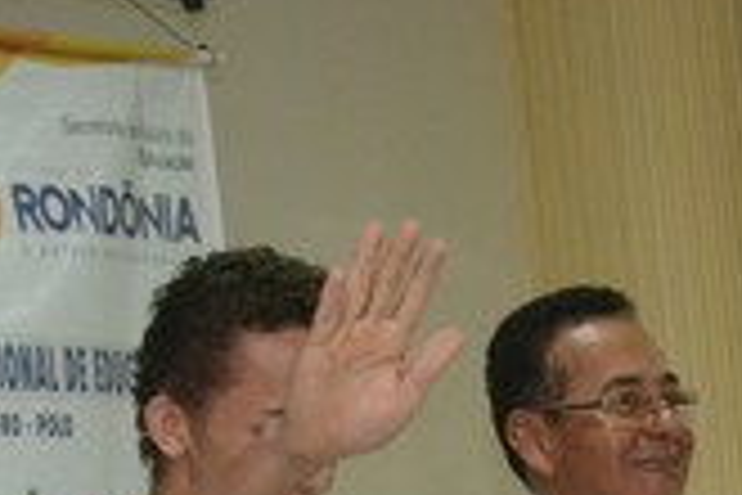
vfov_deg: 5.8
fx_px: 4884
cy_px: 626
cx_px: 360
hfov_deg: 8.7
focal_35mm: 237
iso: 3200
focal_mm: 58
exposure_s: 1/125
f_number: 5
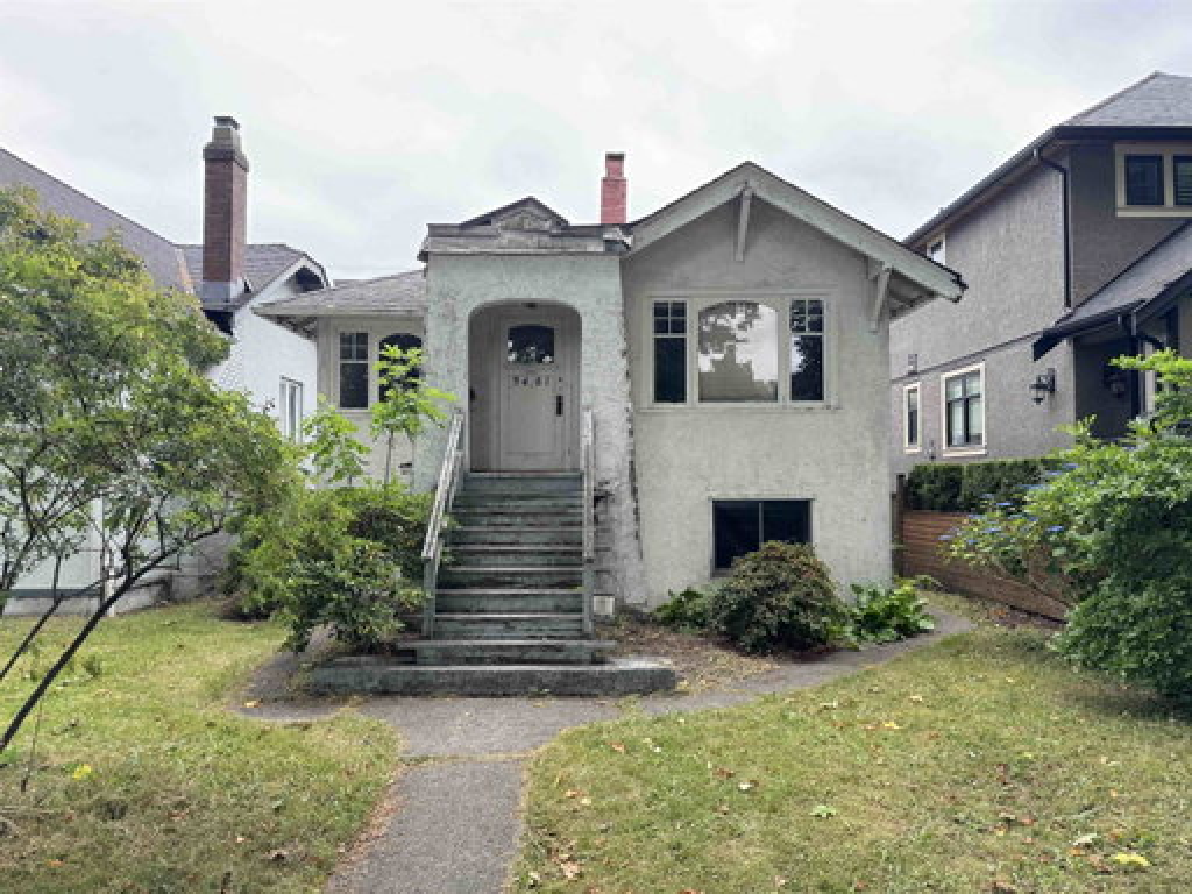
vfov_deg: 56.8
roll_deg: +0.1
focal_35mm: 24
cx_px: 596
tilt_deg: +2.4
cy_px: 447
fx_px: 826
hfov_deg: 71.6
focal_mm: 6.76
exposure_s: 1/269
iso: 80
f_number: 1.78
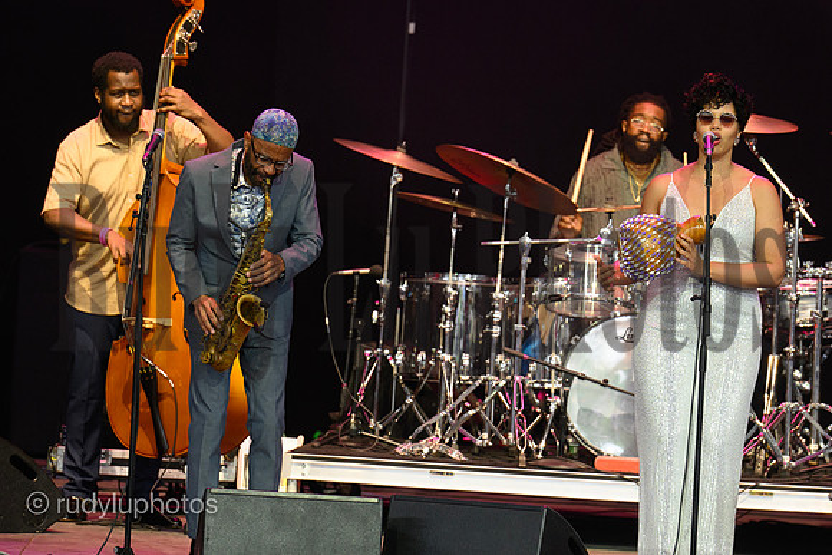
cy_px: 278
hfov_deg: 7.1
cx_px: 416
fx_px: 6750
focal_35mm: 292
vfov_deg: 4.7
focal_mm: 195
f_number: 4
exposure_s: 1/320
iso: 1600
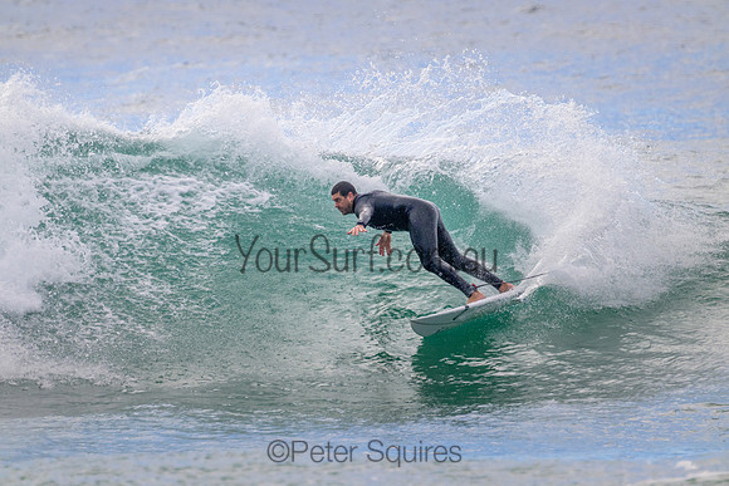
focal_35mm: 800
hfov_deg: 2.6
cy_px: 243
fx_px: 16203
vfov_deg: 1.7
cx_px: 364
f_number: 13
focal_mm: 800
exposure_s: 1/2000
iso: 2000
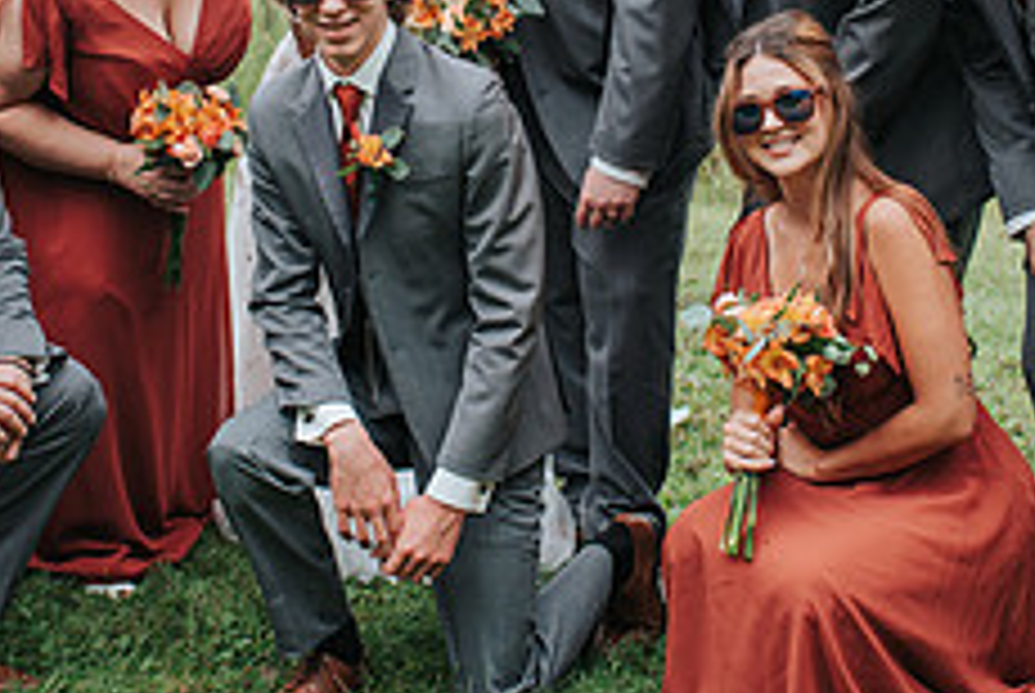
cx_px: 483
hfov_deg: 22.6
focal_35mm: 90
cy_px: 65
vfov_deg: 15.1
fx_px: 2591
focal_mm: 35
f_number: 3.2
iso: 200
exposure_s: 1/800
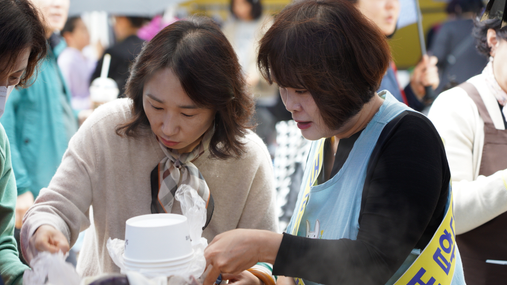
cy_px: 153
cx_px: 254
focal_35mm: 105
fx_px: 1411
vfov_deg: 11.5
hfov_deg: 20.4
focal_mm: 100
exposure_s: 1/125
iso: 1000
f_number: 4
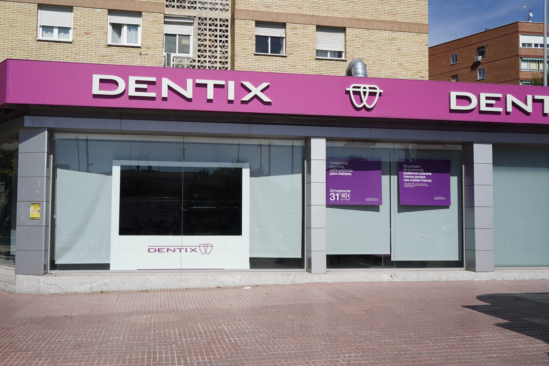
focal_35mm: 38
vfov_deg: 35.1
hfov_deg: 50.7
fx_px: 579
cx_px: 274
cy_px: 183
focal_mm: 38
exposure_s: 1/500
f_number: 7.1
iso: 100
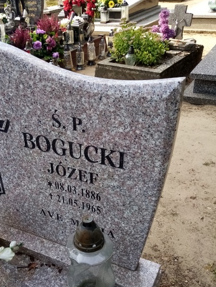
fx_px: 299
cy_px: 193
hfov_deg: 39.1
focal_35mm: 36
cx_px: 67
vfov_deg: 50.3
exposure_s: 1/385
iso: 106
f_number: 1.8
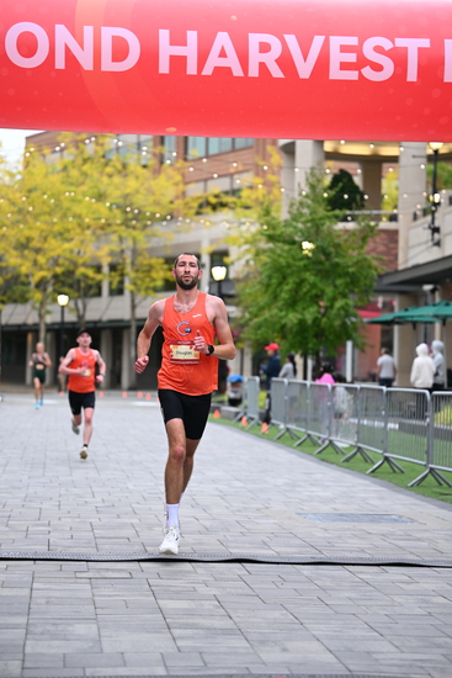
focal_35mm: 87
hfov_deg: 15.7
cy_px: 339
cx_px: 226
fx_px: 1637
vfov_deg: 23.4
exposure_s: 1/1000
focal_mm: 87
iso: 1600
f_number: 2.8
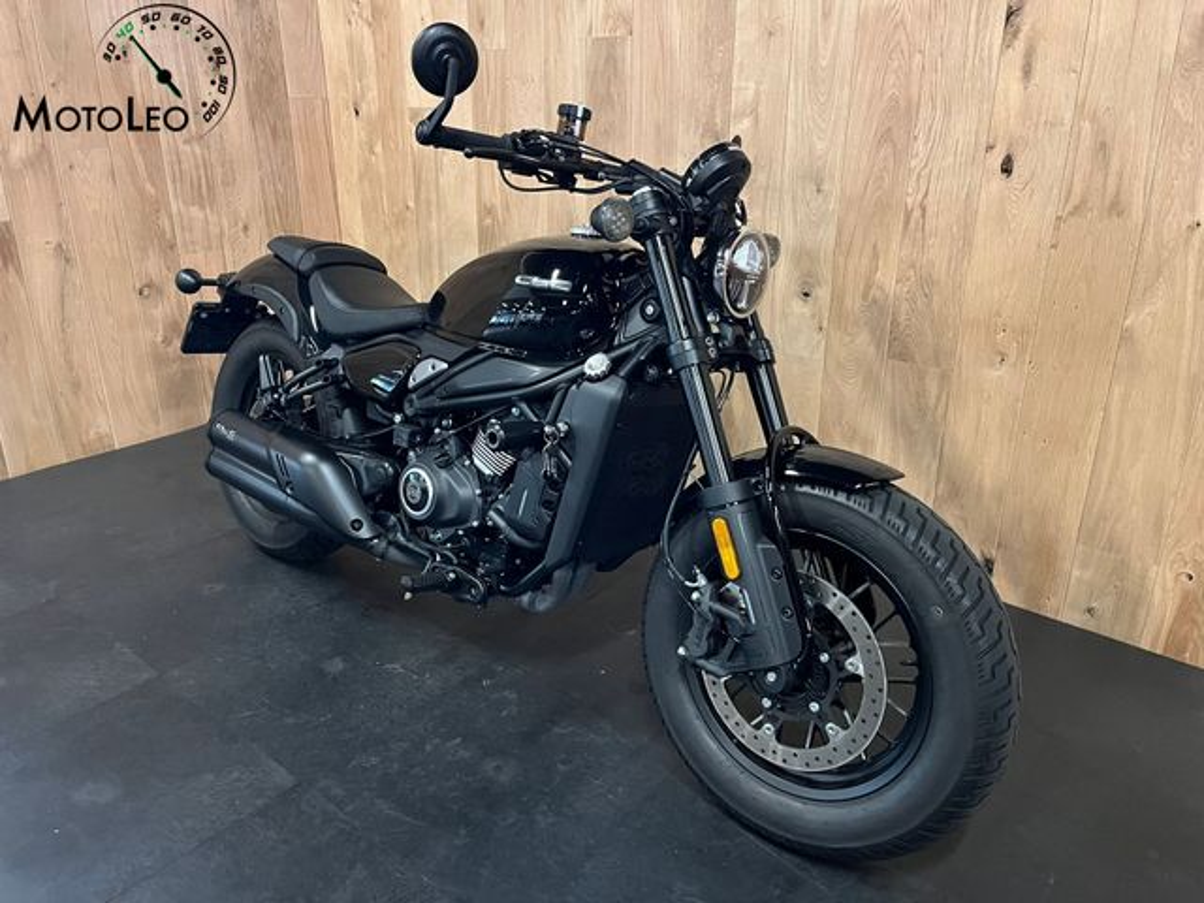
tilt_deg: -21.6
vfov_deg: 53.1
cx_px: 602
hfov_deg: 67.3
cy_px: 452
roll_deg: -0.2
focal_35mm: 26
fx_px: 904
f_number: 1.6
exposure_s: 1/25
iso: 500
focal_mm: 5.1
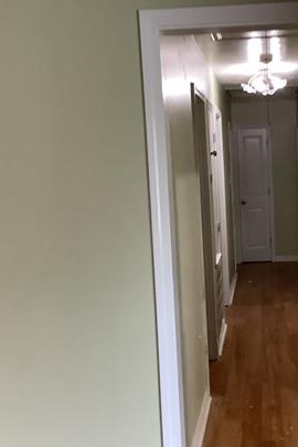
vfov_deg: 38.9
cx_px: 240
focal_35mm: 51
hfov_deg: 26.0
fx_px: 633
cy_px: 213
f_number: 2.4
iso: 320
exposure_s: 1/60
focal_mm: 3.3
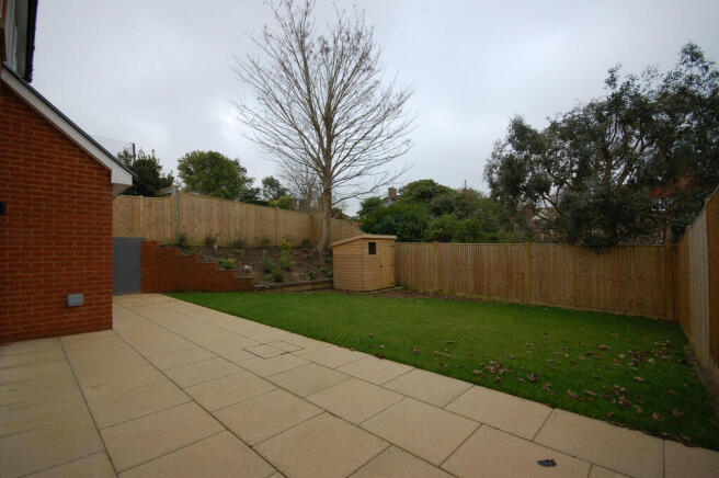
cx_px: 360
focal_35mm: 15
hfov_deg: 100.4
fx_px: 299
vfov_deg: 77.2
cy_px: 239
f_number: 5.6
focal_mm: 10
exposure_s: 1/125
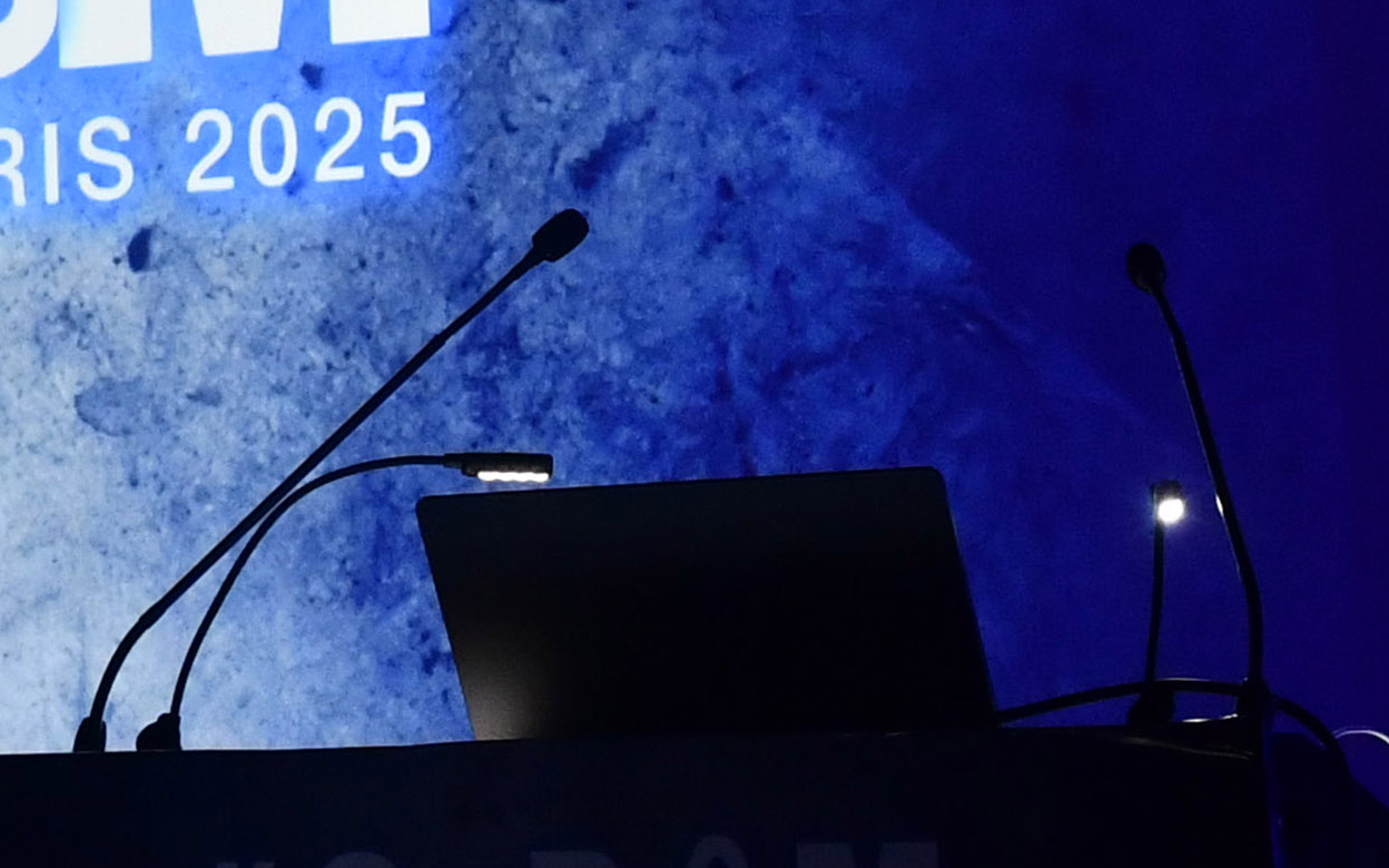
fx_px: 5678
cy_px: 150
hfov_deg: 13.5
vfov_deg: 8.7
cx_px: -311
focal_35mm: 150
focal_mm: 22
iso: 1600
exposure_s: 1/50
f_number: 5.6
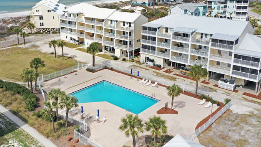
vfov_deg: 32.6
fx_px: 249
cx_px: 118
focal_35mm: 36
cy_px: 54
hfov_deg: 55.2
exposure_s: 1/500
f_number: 6.3
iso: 100
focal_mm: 10.26
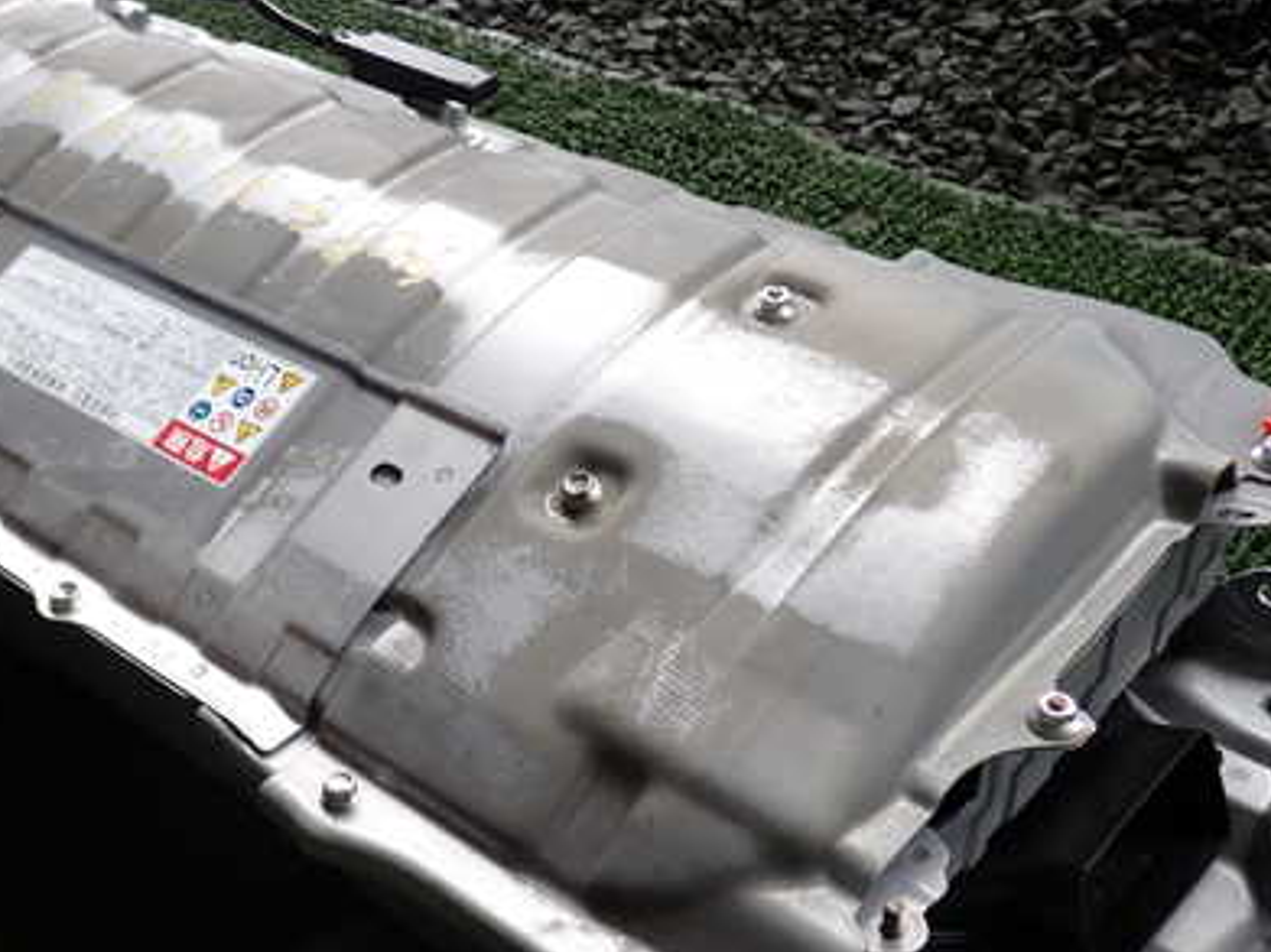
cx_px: 432
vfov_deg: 31.4
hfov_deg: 40.8
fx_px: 1688
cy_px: 598
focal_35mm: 46
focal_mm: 5.4
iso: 125
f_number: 2.3
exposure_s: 1/125
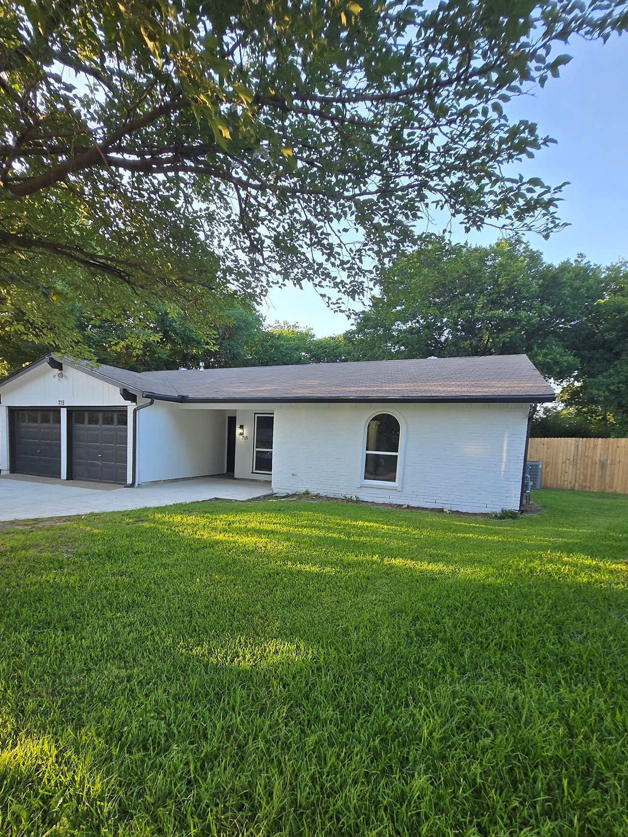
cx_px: 273
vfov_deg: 93.6
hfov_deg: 77.7
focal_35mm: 16
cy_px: 490
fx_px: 387
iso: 40
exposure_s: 1/120
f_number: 2.2
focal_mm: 1.7
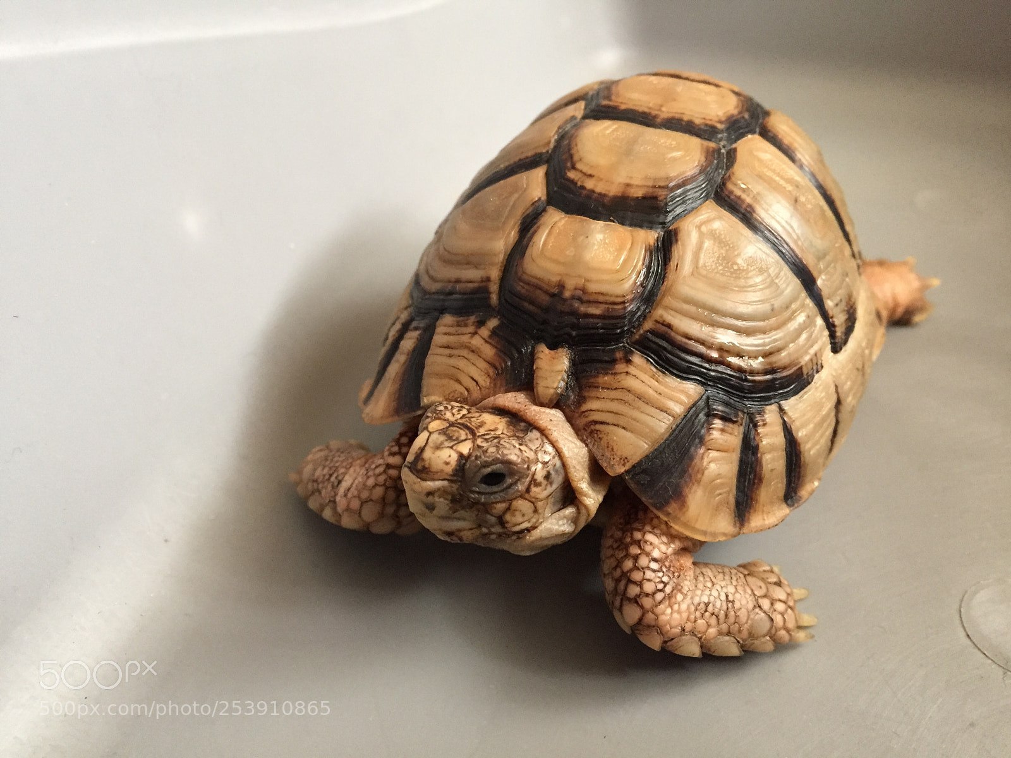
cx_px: 506
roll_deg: -2.4
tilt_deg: -35.6
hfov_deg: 61.7
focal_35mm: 29
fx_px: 847
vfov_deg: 48.2
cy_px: 379
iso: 250
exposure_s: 1/25
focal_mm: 4.15
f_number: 2.2
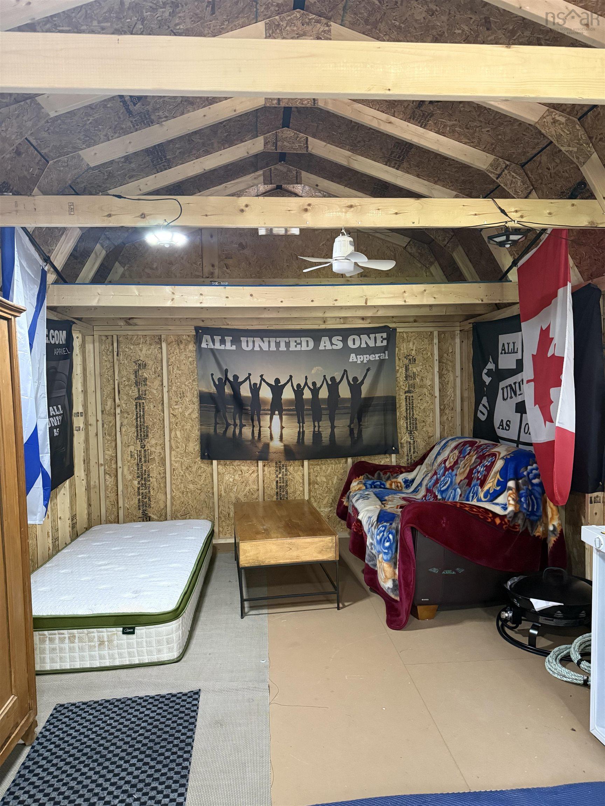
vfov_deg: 71.6
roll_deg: +0.1
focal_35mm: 24
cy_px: 403
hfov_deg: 56.8
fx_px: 559
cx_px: 302
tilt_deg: -1.2
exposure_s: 1/60
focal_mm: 6.76
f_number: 1.78
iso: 640
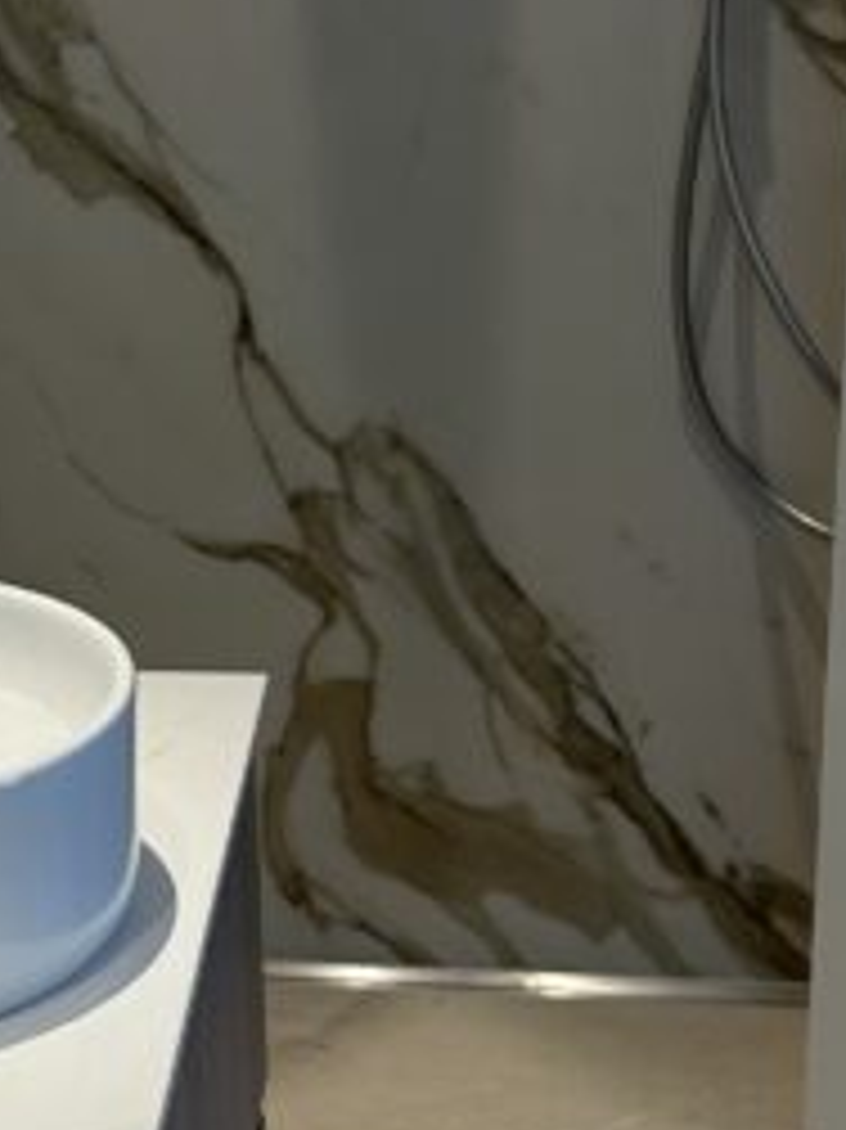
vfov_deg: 18.5
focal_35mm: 106
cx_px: -396
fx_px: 3457
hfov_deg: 13.2
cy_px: 396
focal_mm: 5.7
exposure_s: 1/100
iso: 32
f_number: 1.5
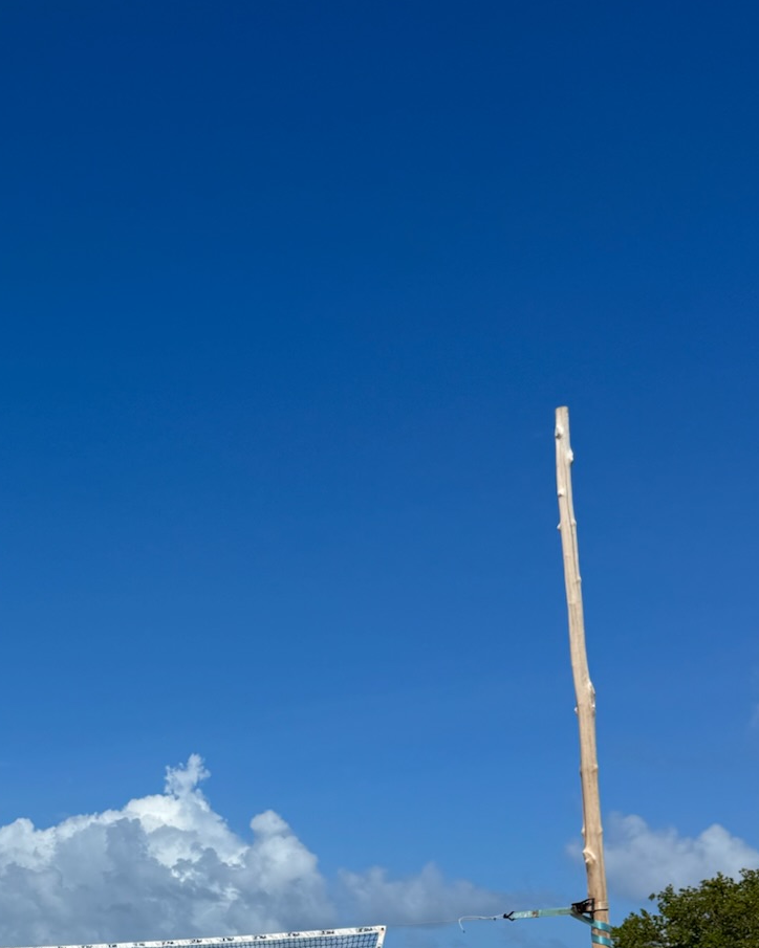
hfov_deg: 27.4
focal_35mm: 53
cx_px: 52
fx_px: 1488
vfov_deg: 33.6
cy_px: 844
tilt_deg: +7.5
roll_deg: +0.0
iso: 80
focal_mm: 6.76
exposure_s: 1/12346
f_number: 1.78
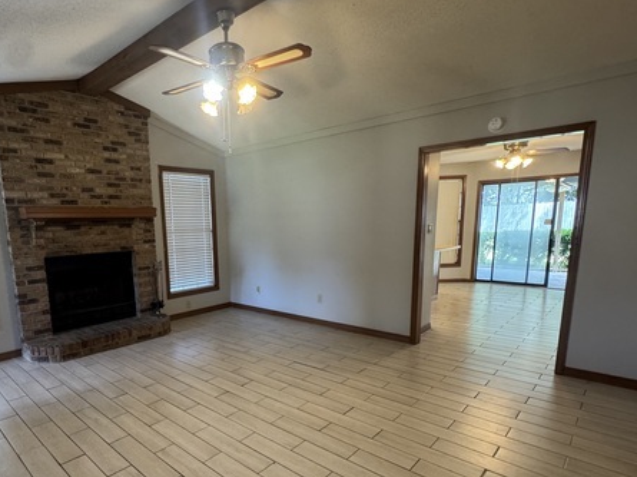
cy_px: 288
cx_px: 244
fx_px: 386
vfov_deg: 62.8
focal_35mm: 21
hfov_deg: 77.8
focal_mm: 2.22
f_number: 2.2
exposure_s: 1/60
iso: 320
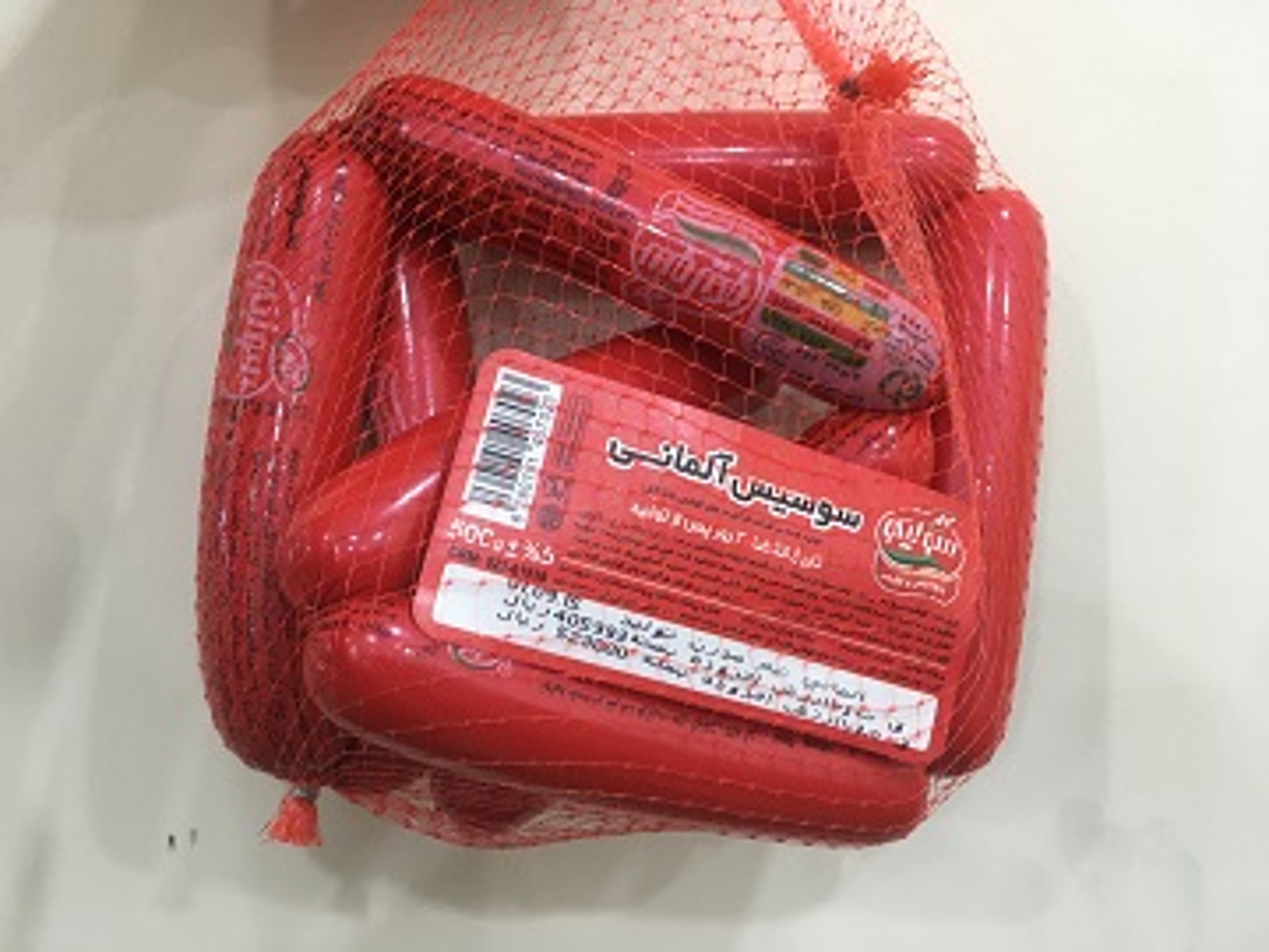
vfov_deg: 48.2
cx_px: 634
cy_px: 476
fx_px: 1063
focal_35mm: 29
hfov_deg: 61.7
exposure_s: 1/33
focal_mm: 4.15
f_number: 2.2
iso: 100
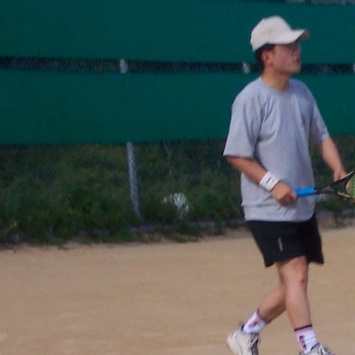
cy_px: 300
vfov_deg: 6.1
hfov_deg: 6.1
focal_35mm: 285
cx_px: 370
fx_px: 3307
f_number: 13
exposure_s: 1/125
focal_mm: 16.4
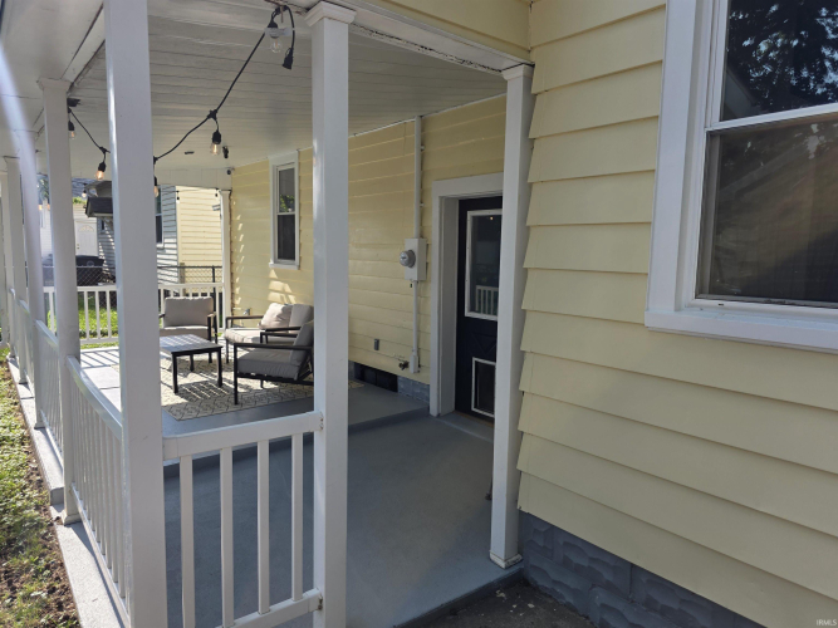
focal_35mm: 23
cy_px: 314
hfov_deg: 73.9
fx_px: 557
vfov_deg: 58.9
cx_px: 419
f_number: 1.7
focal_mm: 6.3
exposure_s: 1/1957
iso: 80
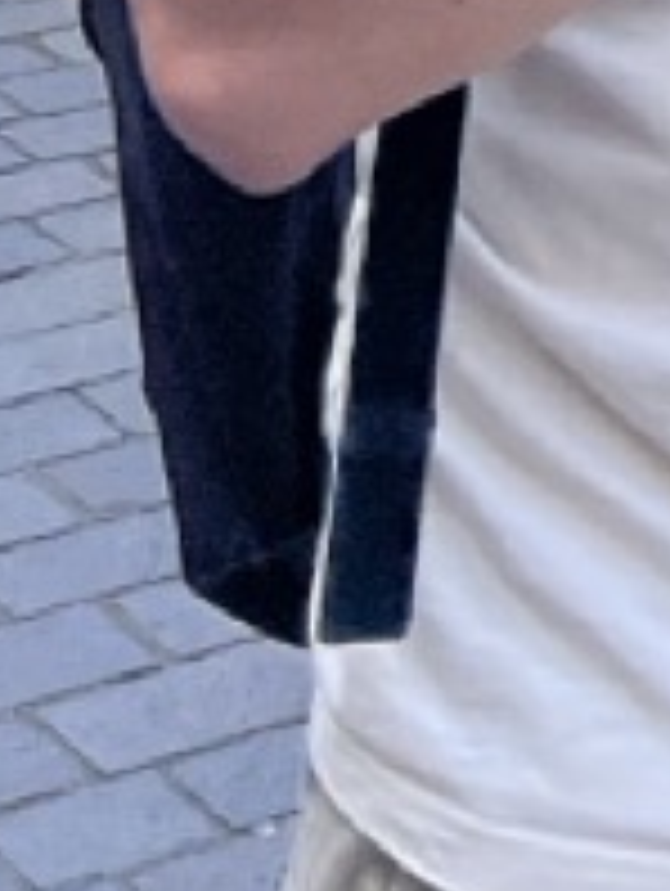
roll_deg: -0.7
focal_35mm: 168
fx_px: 4326
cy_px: -1580
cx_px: 1560
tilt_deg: +2.8
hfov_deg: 8.2
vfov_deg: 9.7
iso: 50
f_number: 1.5
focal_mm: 5.7
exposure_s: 1/1553
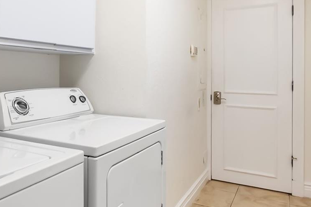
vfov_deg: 40.7
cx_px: 101
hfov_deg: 57.3
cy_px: 73
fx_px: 276
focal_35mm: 32
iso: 4000
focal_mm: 10
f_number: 4
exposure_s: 1/250
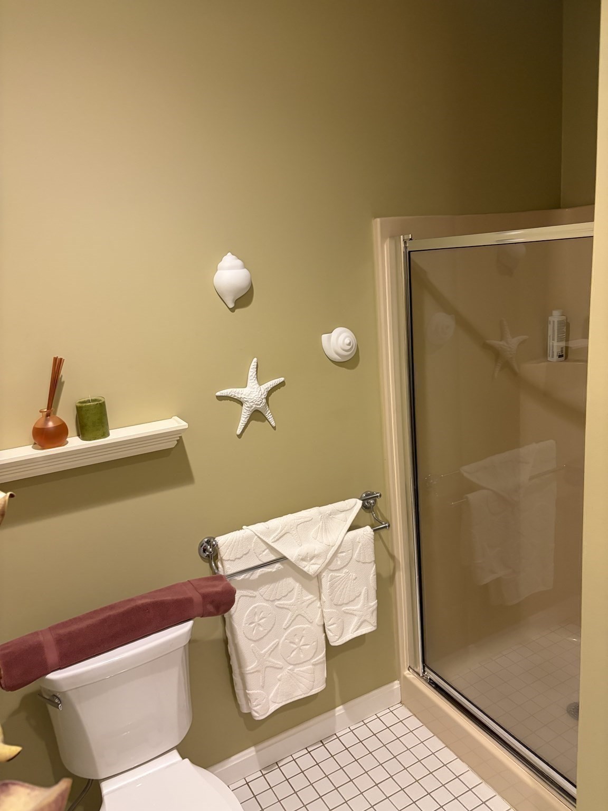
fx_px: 609
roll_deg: +5.0
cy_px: 406
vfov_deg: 67.3
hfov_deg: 53.1
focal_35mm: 26
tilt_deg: -13.7
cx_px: 304
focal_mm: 5.96
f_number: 1.6
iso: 200
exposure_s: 1/59
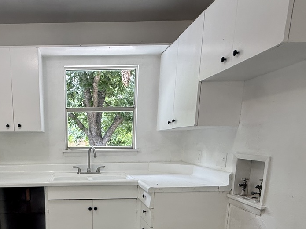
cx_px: 77
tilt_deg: -11.9
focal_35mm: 29
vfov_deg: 44.7
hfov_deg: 58.5
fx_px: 256
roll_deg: +1.2
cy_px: 197
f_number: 2.2
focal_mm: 2.22
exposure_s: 1/120
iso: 160
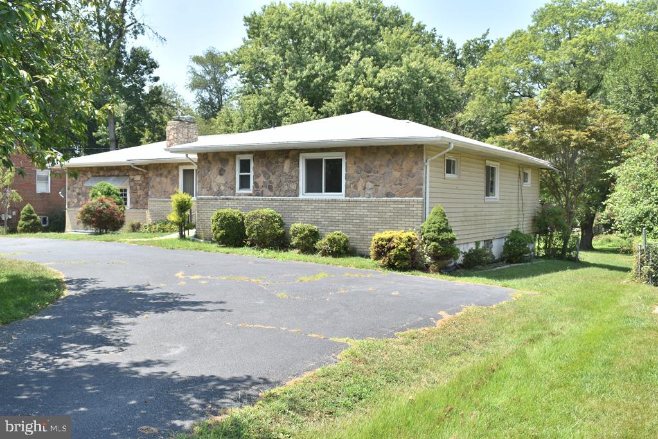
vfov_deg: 38.4
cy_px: 220
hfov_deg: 55.1
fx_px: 631
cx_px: 329
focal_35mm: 34
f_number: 8
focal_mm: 23
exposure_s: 1/250
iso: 110
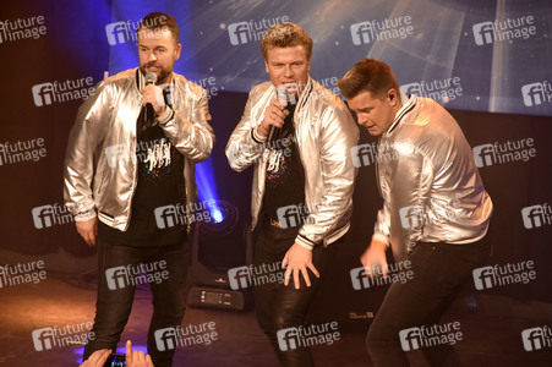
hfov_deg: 9.8
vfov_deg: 6.5
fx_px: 3218
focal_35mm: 210
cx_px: 276
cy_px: 184
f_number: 5.6
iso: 560
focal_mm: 140
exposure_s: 1/50
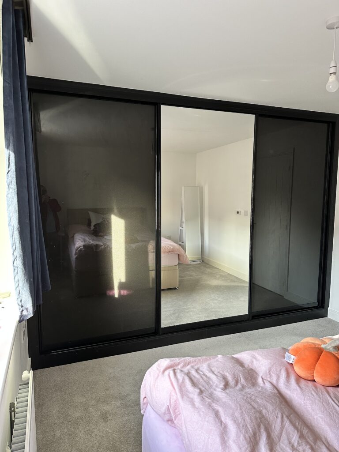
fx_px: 313
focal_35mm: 24
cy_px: 226
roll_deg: -0.3
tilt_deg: -5.0
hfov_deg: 56.8
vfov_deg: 71.6
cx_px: 170
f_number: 1.78
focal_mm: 6.86
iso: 250
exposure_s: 1/76
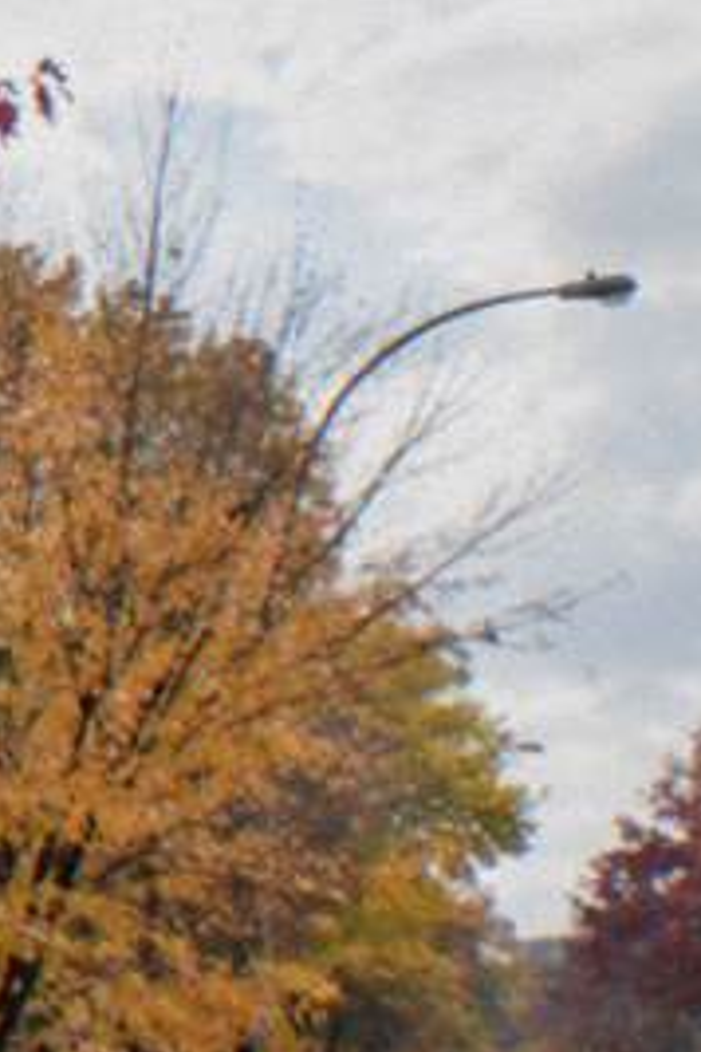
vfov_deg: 11.6
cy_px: 867
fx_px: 5140
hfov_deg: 7.5
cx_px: -760
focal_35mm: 176
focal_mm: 47
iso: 400
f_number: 4
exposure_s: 1/1600
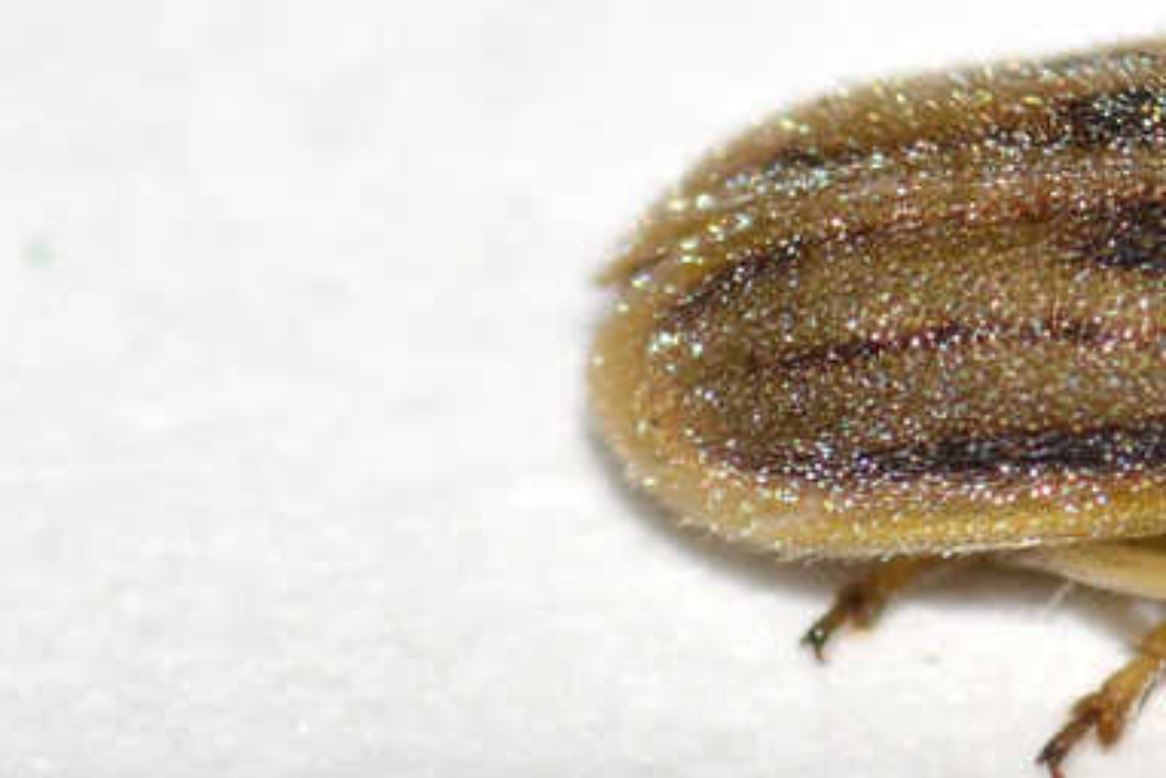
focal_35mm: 377
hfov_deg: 5.4
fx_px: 12215
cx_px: 1288
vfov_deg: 3.6
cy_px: 391
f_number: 18
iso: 100
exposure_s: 1/200
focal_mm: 100
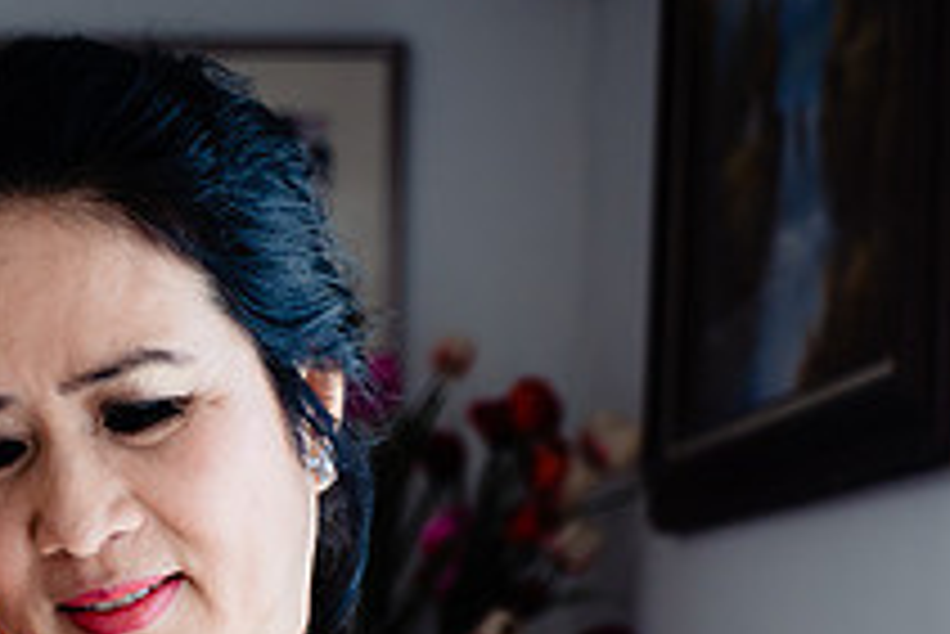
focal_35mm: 107
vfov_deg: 12.5
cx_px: 23
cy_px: 776
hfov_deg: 18.6
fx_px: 2825
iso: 250
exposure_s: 1/200
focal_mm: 39
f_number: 3.5
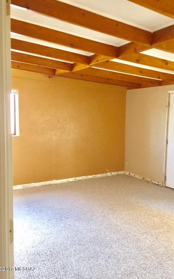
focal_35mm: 31
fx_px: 235
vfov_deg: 61.2
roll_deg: -0.5
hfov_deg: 40.5
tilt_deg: -4.1
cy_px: 139
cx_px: 101
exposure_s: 1/15
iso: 100
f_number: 2.2
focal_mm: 4.15
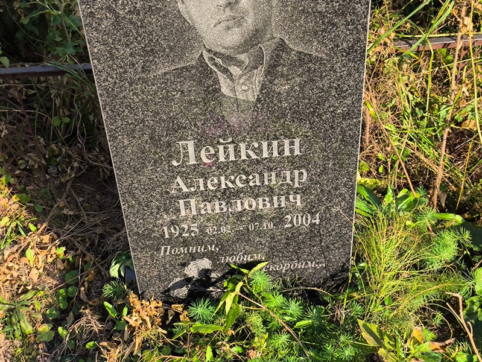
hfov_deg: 38.2
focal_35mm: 50
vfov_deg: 29.1
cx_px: 241
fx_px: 697
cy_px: 181
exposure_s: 1/559
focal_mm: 4.71
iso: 50
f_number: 1.7
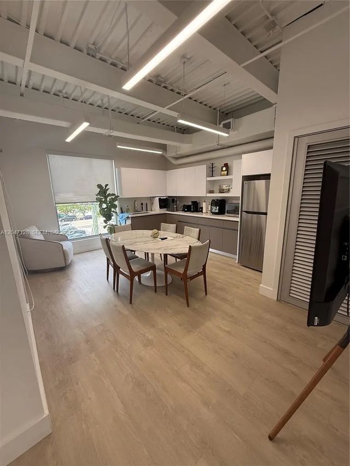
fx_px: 189
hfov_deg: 85.7
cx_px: 175
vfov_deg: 102.1
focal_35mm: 14
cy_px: 233
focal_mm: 2.22
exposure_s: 1/175
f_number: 2.2
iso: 64
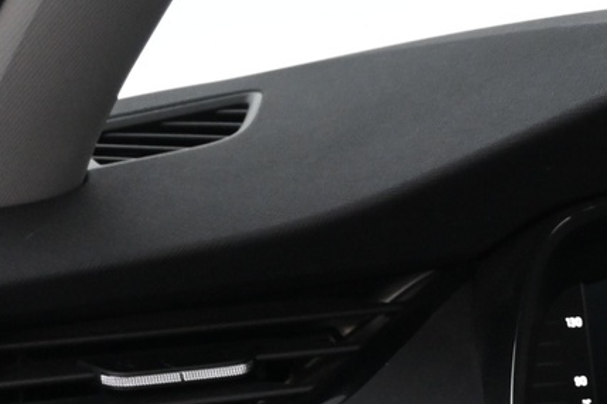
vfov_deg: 10.9
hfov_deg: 14.9
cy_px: 674
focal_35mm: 119
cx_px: 1114
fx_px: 2004
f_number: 4
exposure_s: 1/30
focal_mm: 21
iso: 1400
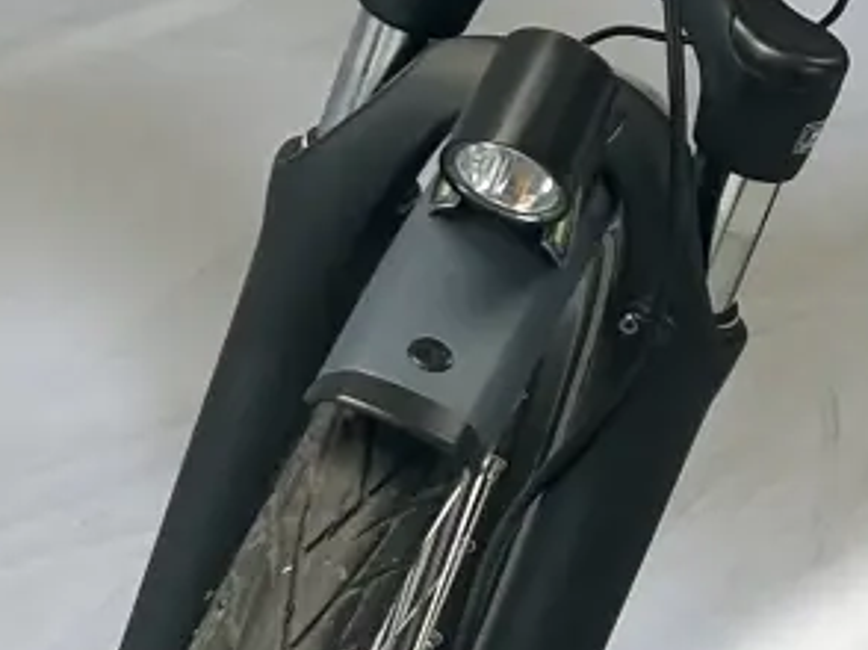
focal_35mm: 170
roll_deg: +0.1
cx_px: 1030
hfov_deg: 11.4
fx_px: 4259
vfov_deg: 8.7
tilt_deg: -30.7
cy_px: 363
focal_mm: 5.7
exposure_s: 1/147
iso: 32
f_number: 1.5
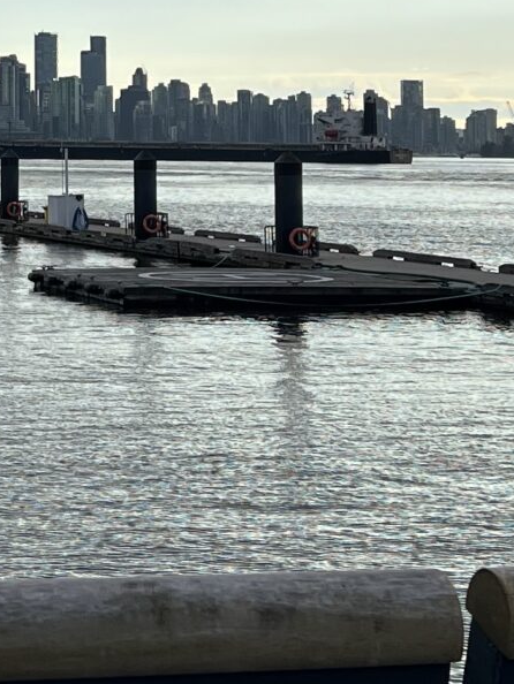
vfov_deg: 17.0
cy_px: -70
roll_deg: -0.4
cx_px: -85
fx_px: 2216
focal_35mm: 112
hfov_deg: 12.9
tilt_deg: +5.5
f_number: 1.5
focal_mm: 5.7
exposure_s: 1/3831
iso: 50
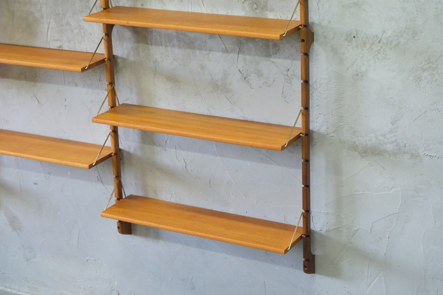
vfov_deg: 19.5
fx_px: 861
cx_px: 222
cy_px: 148
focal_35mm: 70
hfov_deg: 28.8
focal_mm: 46.6
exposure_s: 1/70
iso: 4000
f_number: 4
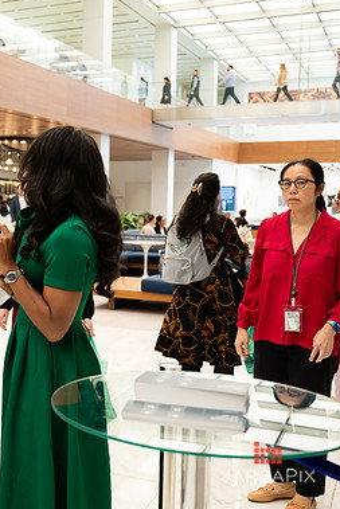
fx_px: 736
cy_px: 239
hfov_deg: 23.8
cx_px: -61
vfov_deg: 38.2
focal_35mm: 52
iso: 640
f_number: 3.2
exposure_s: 1/200
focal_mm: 31.5
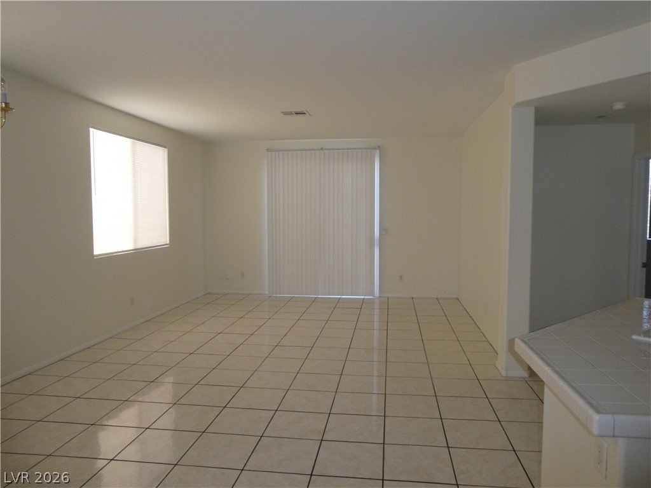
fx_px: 451
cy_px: 244
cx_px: 326
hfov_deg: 71.6
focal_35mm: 24
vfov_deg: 56.8
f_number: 3.3
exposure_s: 1/125
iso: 200
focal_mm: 4.3
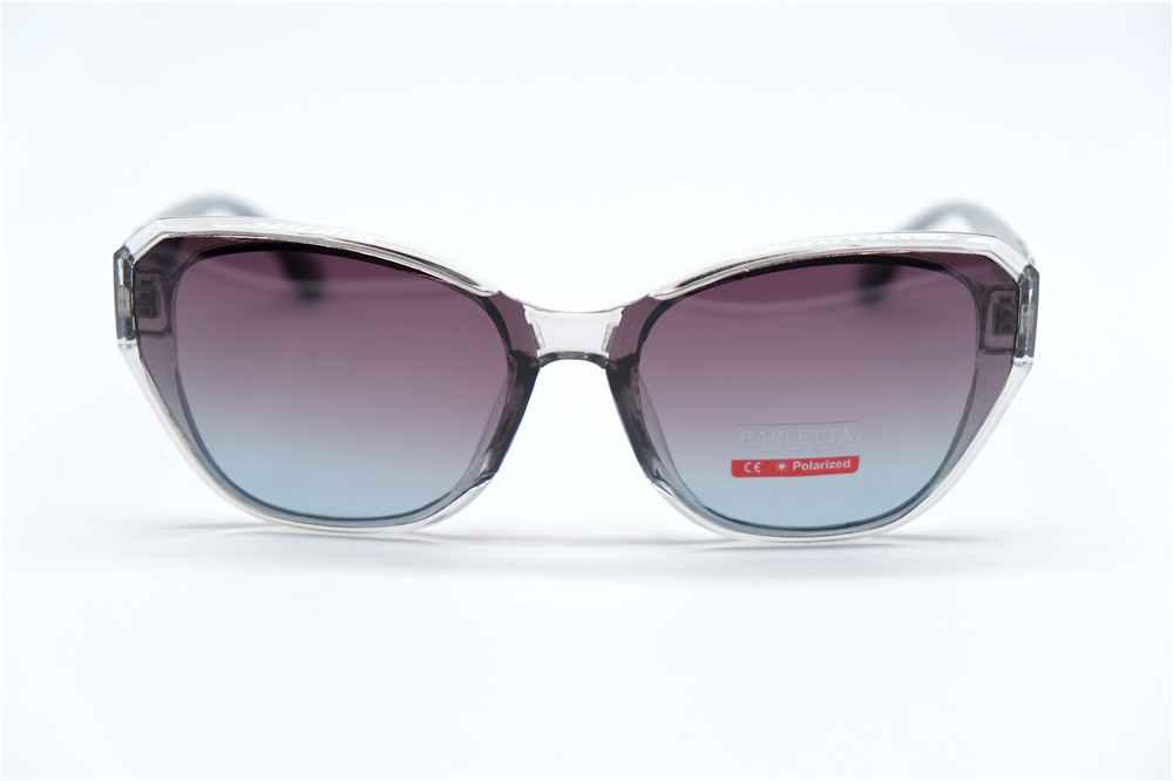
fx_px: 2085
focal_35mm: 64
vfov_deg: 21.2
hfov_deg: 31.4
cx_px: 586
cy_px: 390
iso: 160
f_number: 4
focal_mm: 42.5
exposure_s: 1/140
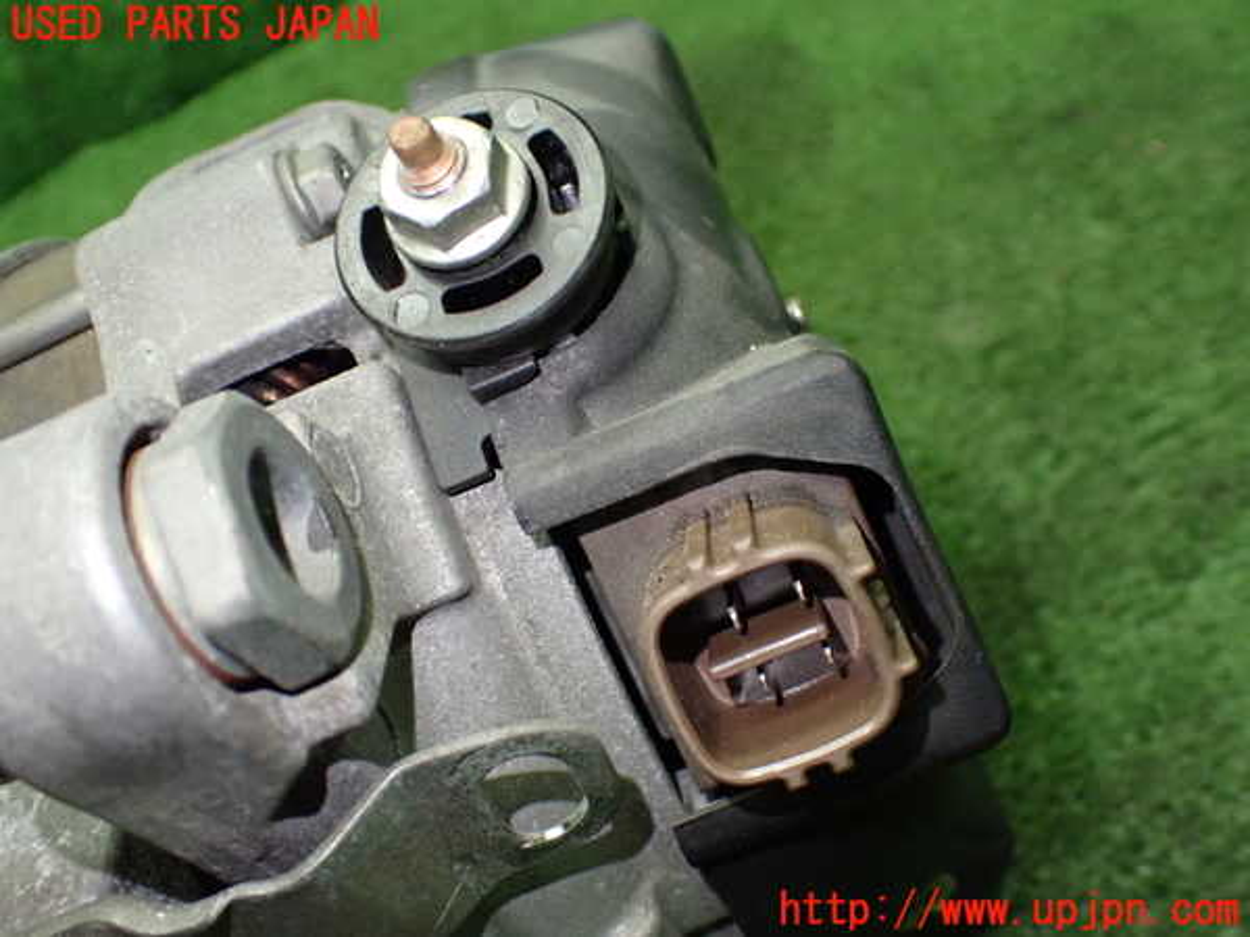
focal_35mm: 36
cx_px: 625
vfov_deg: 39.7
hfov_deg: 51.4
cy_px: 468
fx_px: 1300
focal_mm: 6.37
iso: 800
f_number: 2.5
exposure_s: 1/125
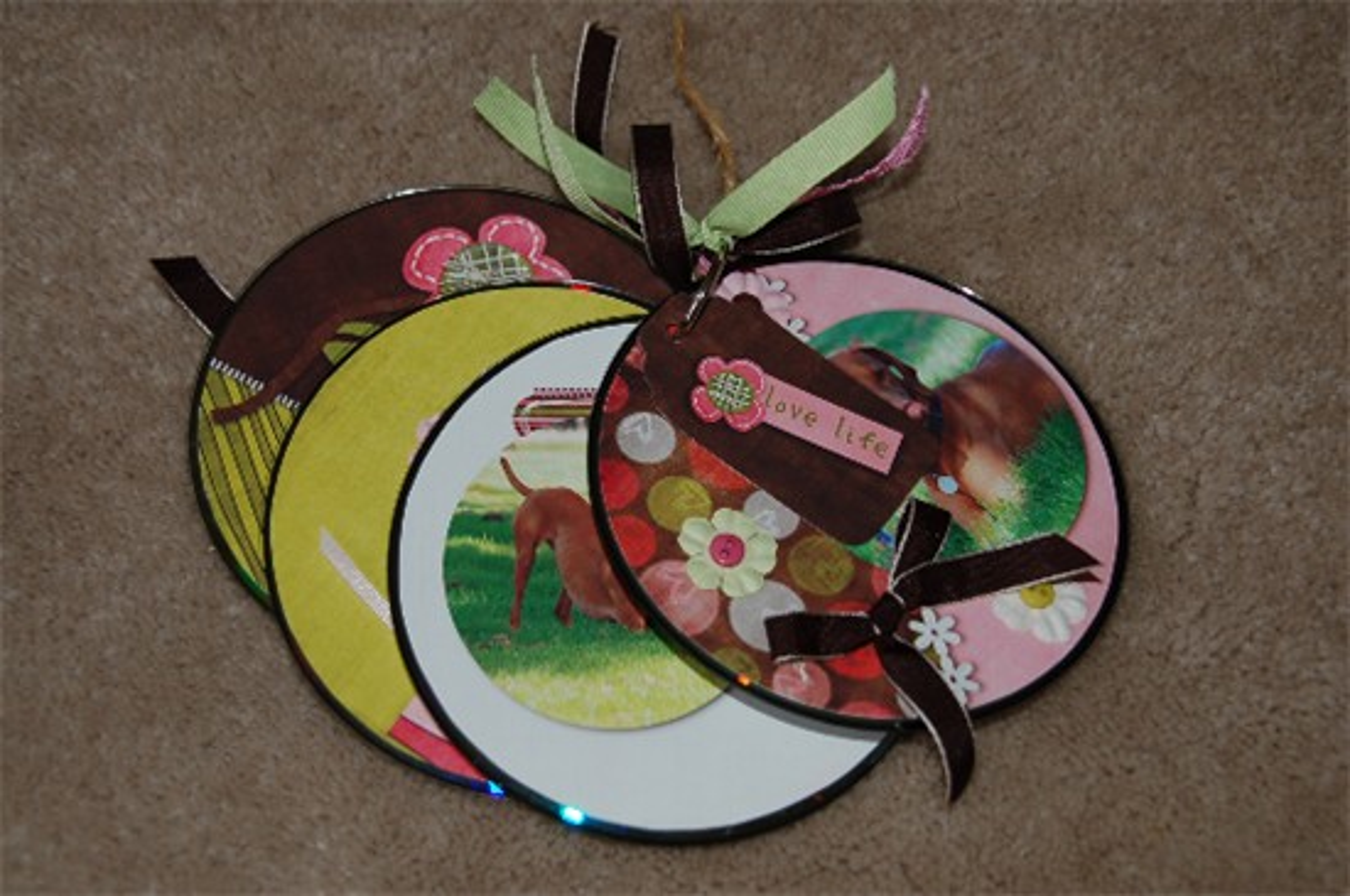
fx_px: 1910
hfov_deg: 38.9
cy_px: 448
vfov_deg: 26.4
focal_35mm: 51
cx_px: 675
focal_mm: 34
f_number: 4.5
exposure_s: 1/60
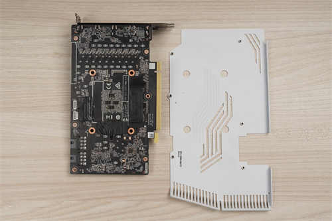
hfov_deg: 34.2
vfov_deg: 23.2
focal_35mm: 58
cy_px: 110
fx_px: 539
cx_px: 166
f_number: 16
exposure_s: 1/160
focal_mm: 39
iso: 100
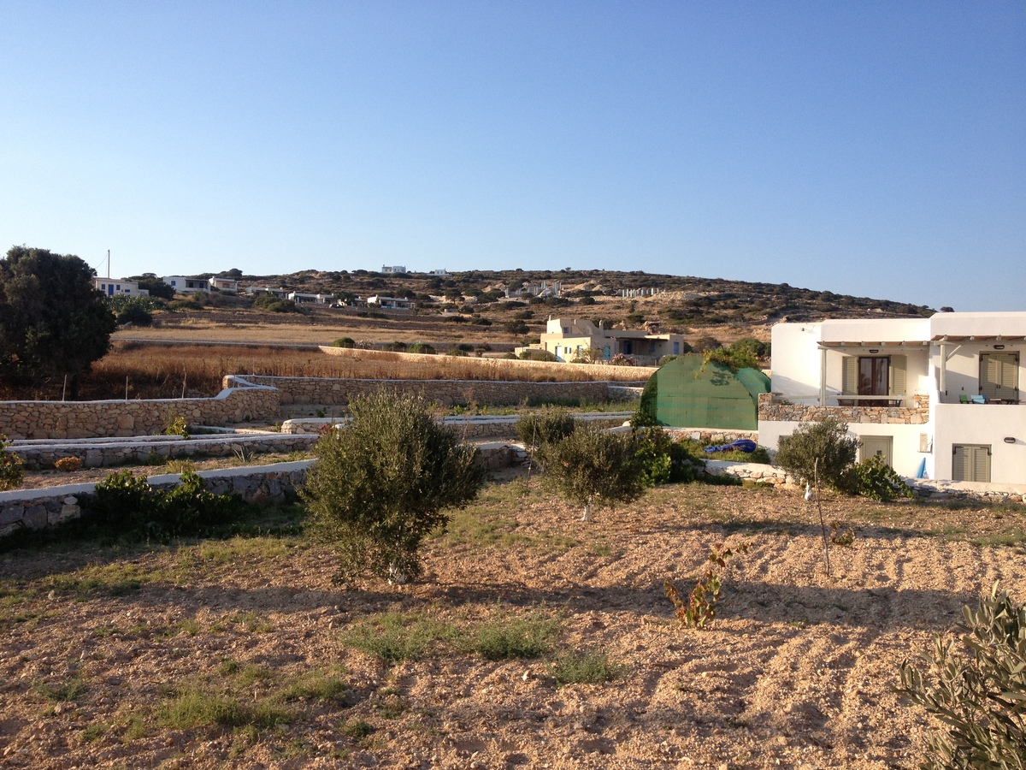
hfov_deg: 52.6
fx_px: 1037
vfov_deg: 40.7
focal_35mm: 35
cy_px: 385
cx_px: 513
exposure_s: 1/1082
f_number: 2.4
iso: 50
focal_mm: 4.28
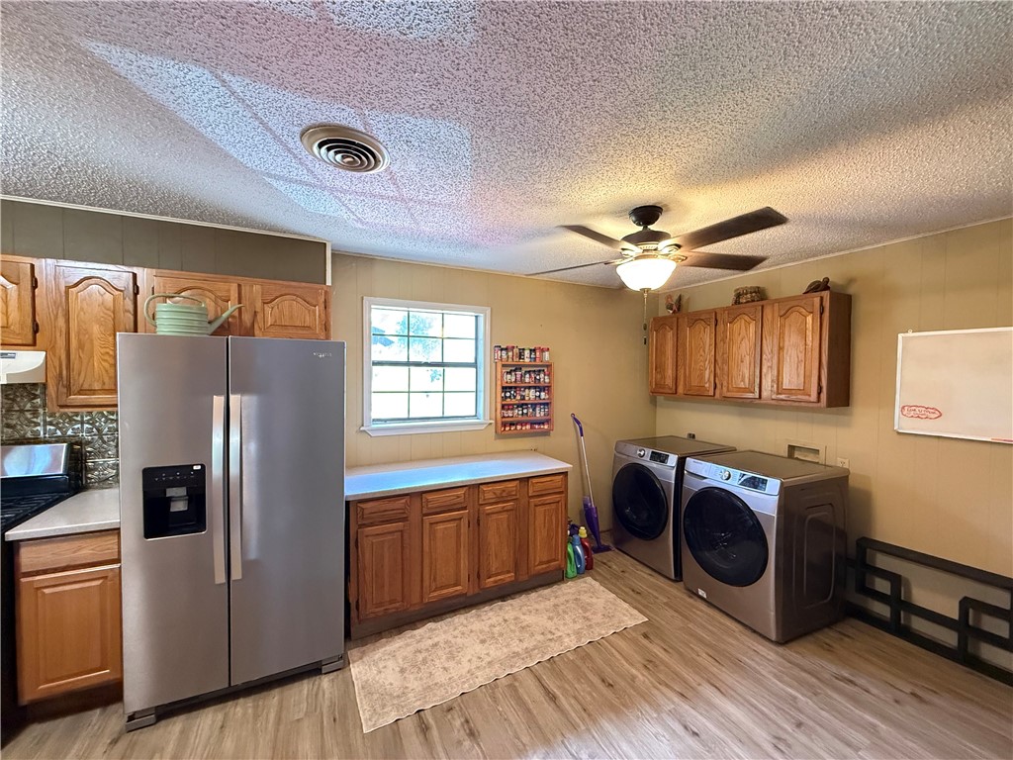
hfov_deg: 102.1
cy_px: 380
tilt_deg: -0.5
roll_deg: -1.0
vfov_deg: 85.7
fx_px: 410
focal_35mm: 14
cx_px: 506
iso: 640
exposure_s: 1/60
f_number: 2.2
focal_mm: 2.22
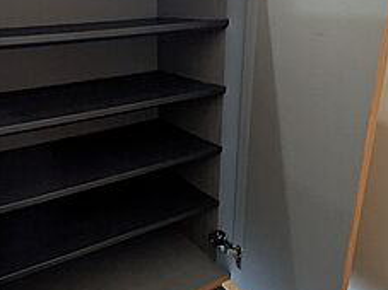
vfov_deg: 40.5
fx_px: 392
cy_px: 119
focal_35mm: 35
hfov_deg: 51.5
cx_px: 125
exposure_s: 1/30
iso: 228
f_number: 2.2
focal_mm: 1.83
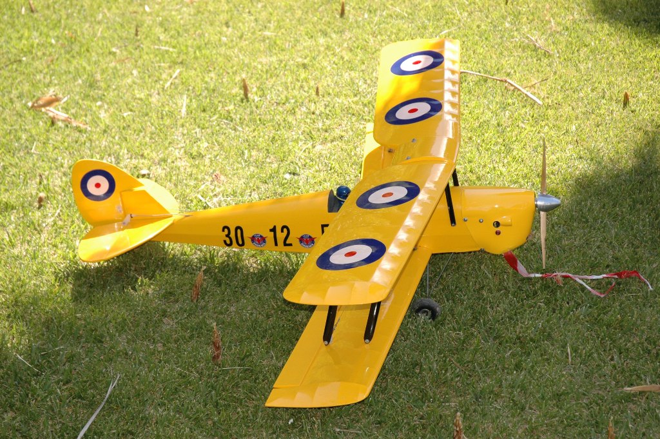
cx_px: 330
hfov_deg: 24.6
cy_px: 220
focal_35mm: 82
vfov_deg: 16.5
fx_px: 1511
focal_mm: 55
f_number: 6.3
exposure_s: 1/500
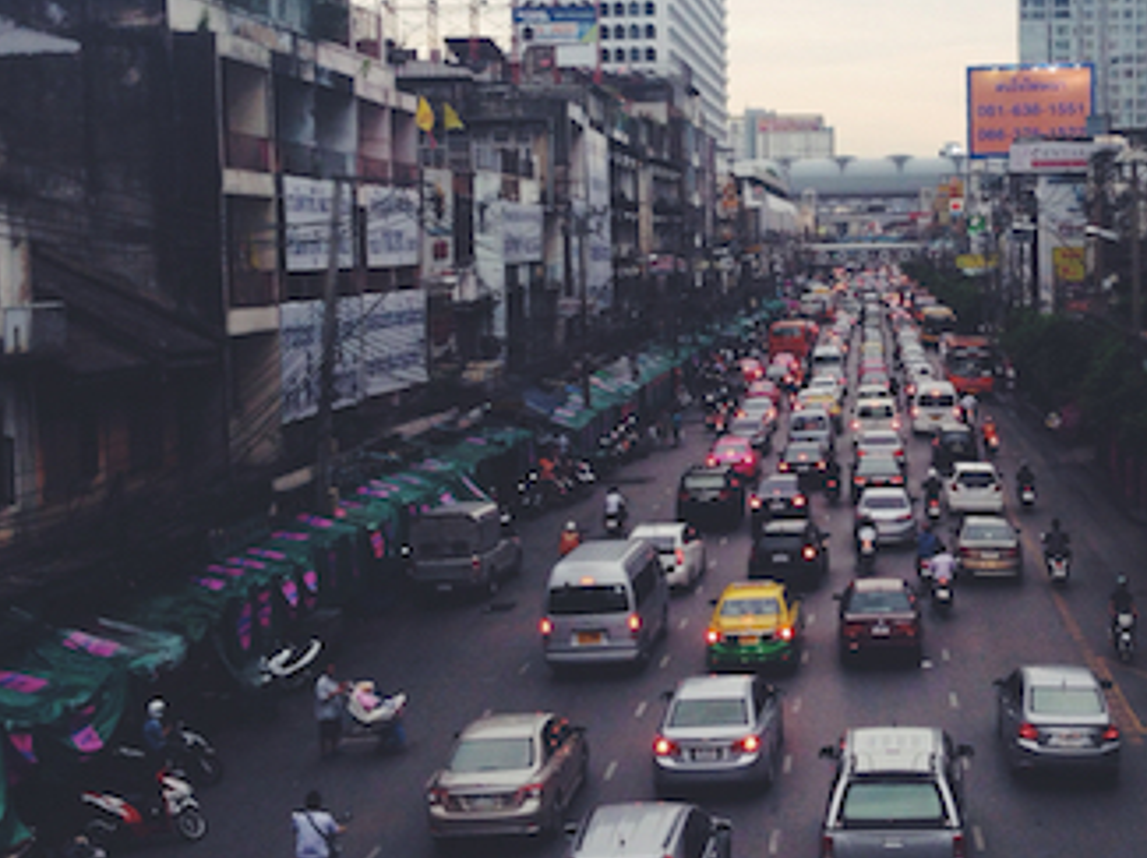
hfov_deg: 31.3
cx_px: 829
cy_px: 314
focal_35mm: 61
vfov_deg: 23.9
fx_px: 2019
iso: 64
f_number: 2.4
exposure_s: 1/120
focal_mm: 4.12
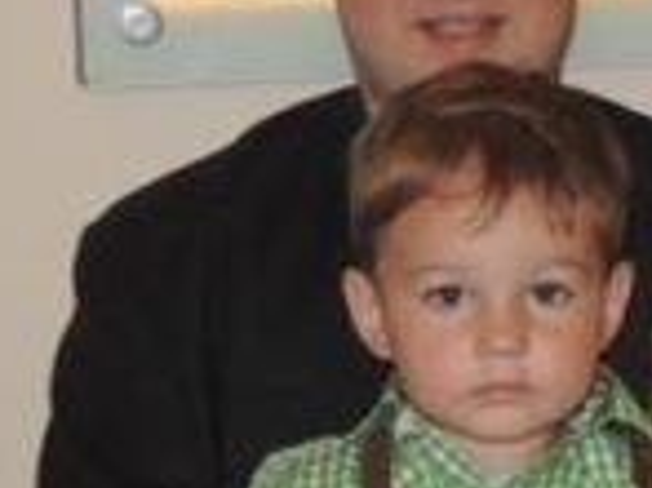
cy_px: 253
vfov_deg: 8.8
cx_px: 834
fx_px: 3181
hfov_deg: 11.4
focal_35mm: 169
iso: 320
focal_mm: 11.1
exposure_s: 1/60
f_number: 4.2
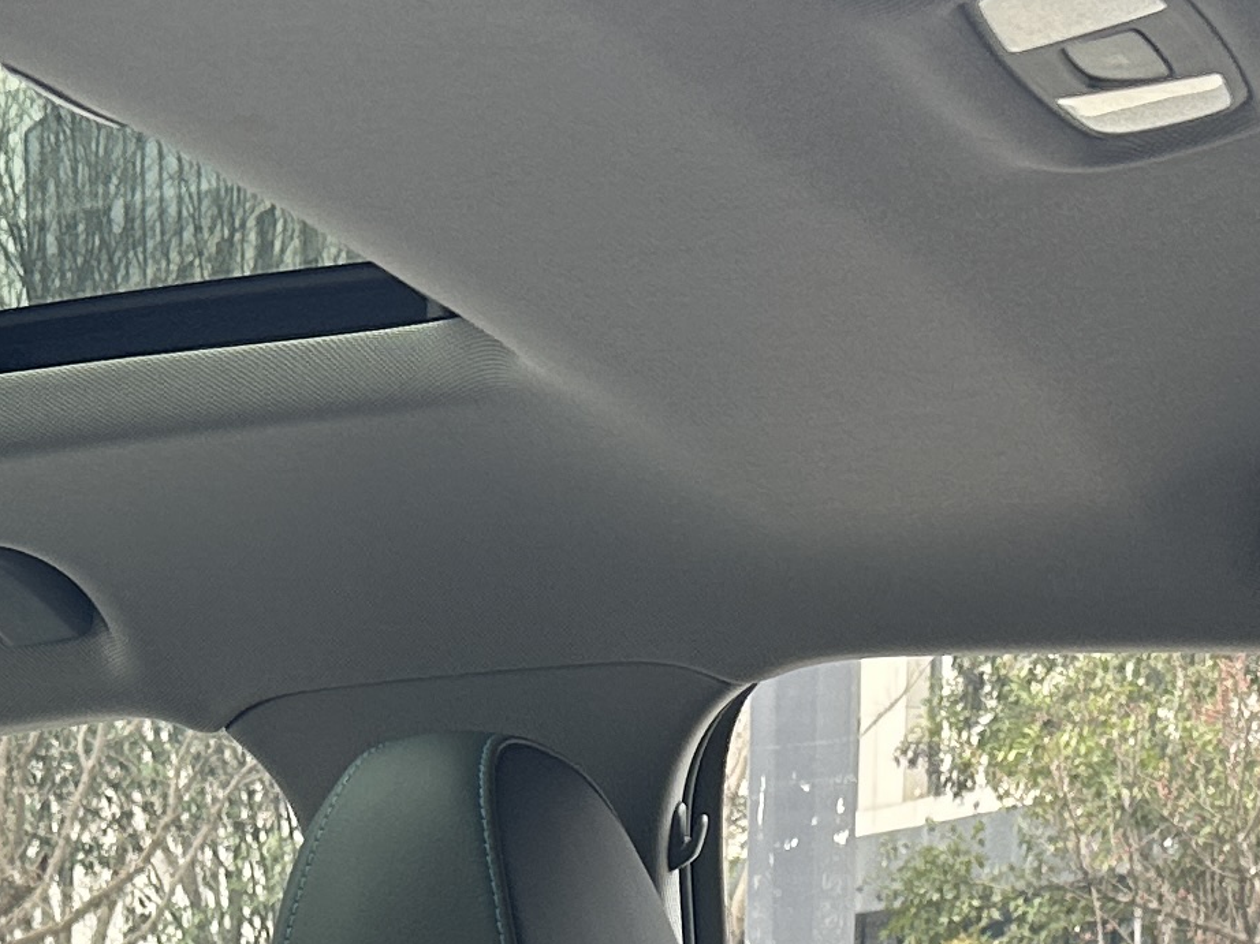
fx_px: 3821
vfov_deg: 12.3
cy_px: 1945
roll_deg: -0.3
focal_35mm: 105
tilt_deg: -10.1
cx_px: 517
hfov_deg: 18.7
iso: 80
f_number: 1.78
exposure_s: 1/221
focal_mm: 6.86
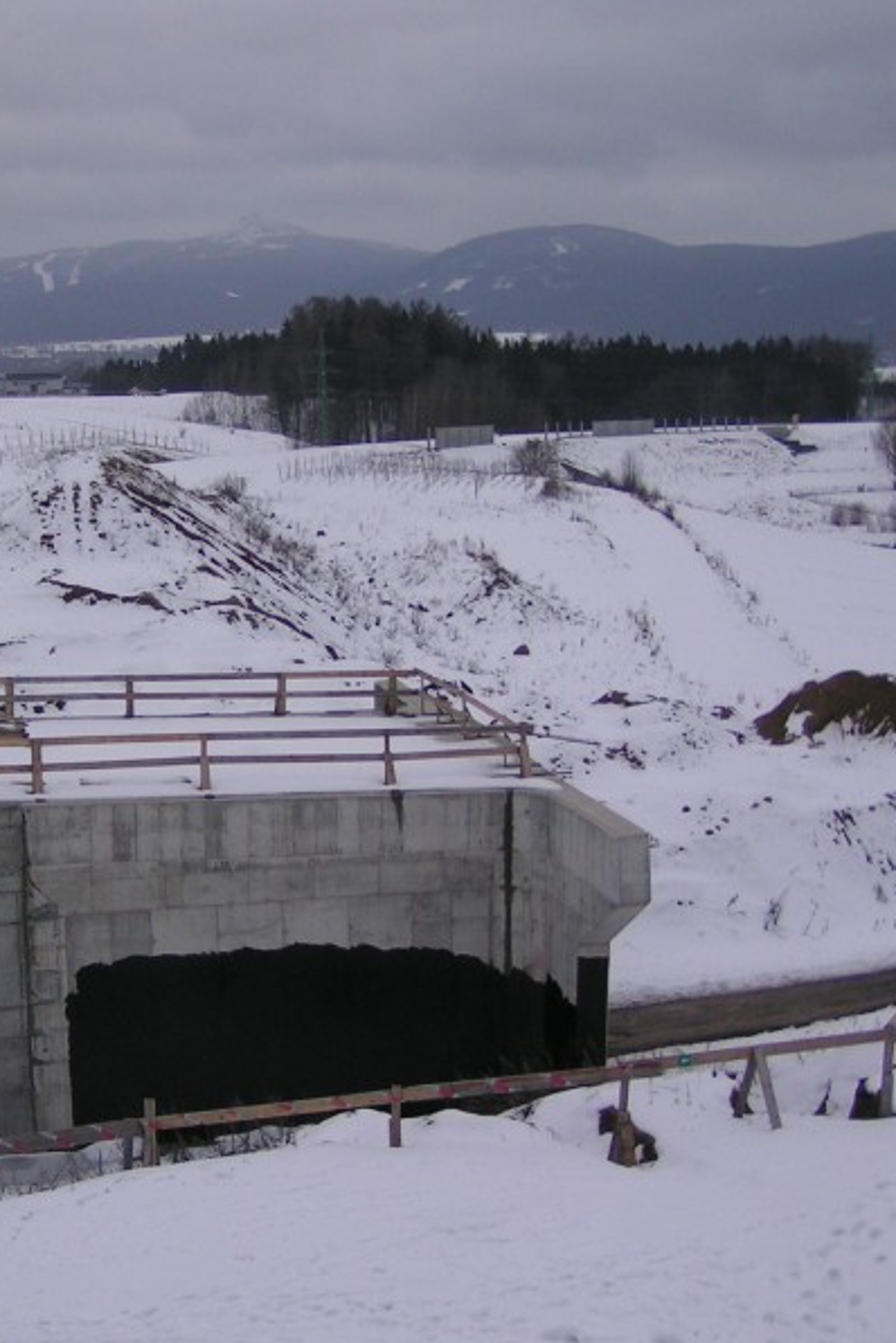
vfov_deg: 37.5
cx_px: 149
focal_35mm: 53
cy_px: 673
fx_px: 1979
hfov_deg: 25.0
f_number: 3.2
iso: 50
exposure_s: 1/60
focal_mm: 5.8
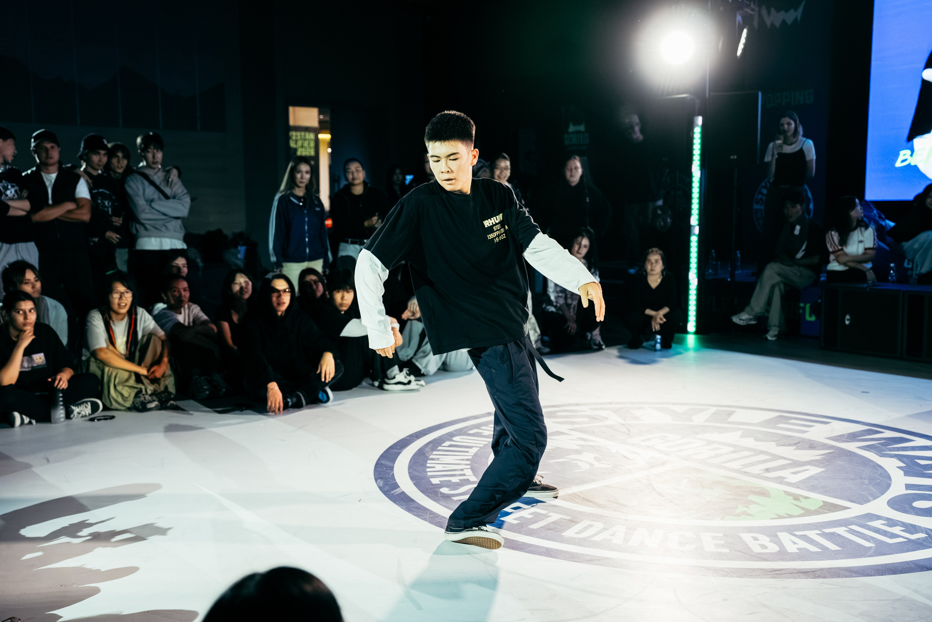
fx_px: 1036
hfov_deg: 48.5
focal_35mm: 40
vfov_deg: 33.4
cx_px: 466
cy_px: 311
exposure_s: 1/800
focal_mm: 40
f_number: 2.8
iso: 3200
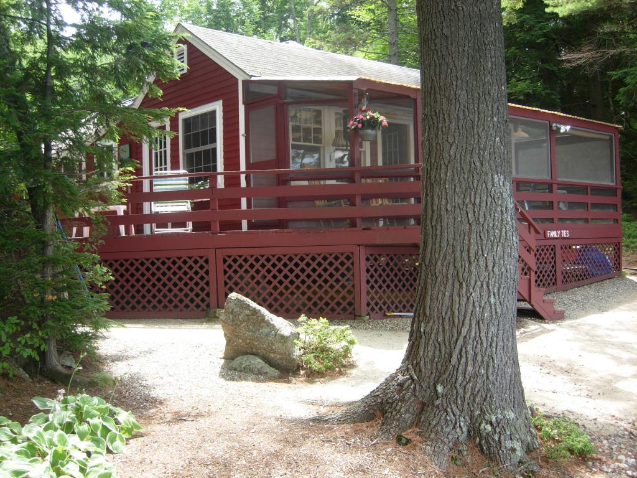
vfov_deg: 35.1
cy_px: 239
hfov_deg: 45.8
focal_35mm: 41
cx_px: 318
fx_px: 754
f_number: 2.9
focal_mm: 8.5
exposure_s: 1/69.7
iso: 50
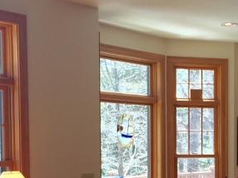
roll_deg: -0.4
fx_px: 714
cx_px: 259
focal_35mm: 104
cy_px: 191
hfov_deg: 18.2
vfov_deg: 13.9
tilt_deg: -3.5
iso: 50
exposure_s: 1/120
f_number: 2.2
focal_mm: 4.15
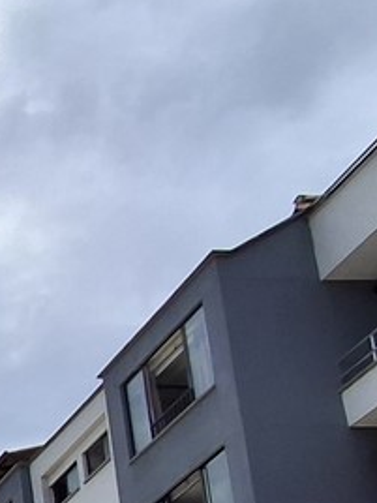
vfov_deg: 19.5
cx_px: -565
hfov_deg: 12.7
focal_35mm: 86
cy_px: 779
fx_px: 1249
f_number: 2.2
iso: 40
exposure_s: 1/4065
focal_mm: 1.64
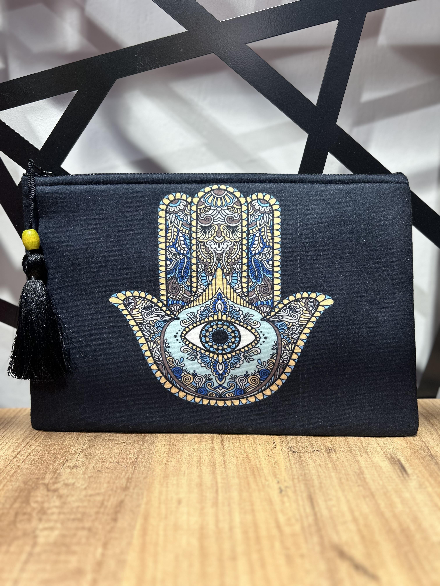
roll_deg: +0.7
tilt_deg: -11.9
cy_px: 293
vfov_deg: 67.3
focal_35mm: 26
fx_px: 441
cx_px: 220
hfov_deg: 53.1
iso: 40
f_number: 1.5
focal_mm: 5.7
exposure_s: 1/100
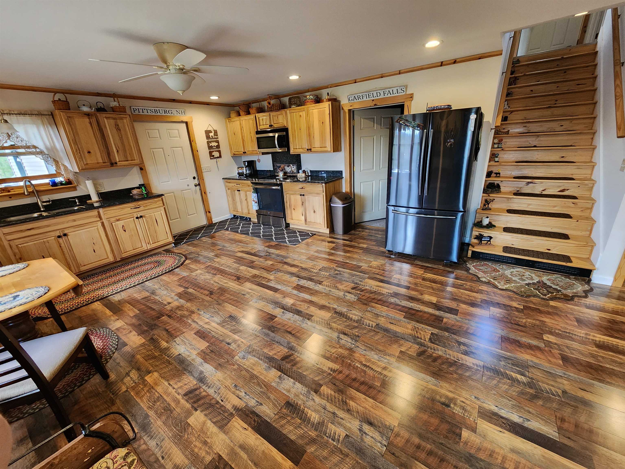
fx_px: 235
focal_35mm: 13
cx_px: 312
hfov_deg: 106.2
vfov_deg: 89.9
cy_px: 234
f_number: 2.2
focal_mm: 2.2
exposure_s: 1/60
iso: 400
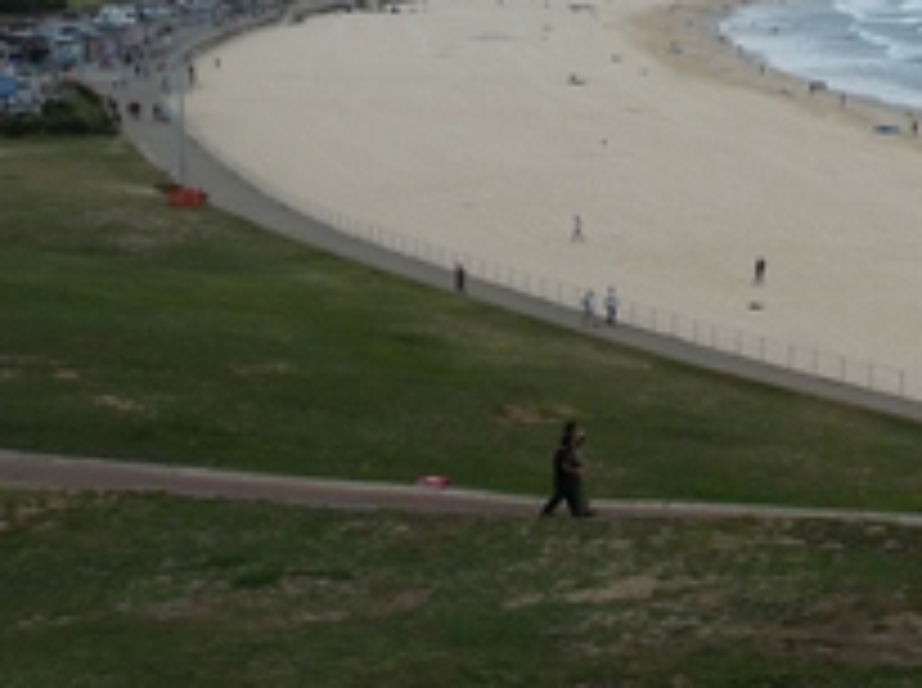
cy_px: 88
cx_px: 823
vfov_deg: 21.7
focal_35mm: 66
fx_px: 1755
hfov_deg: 28.4
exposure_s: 1/400
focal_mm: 4.8
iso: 100
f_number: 6.3
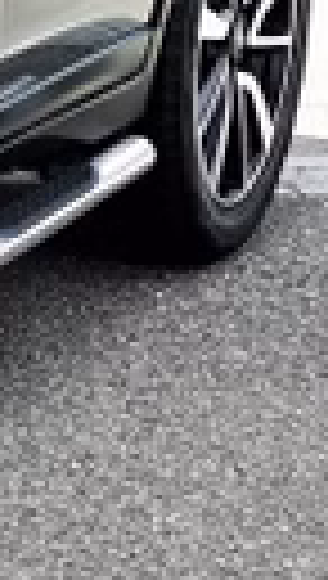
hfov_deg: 5.3
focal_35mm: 196
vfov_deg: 10.9
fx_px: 3017
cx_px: -1060
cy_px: 103
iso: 50
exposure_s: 1/1422
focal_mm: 5.58
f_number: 1.8
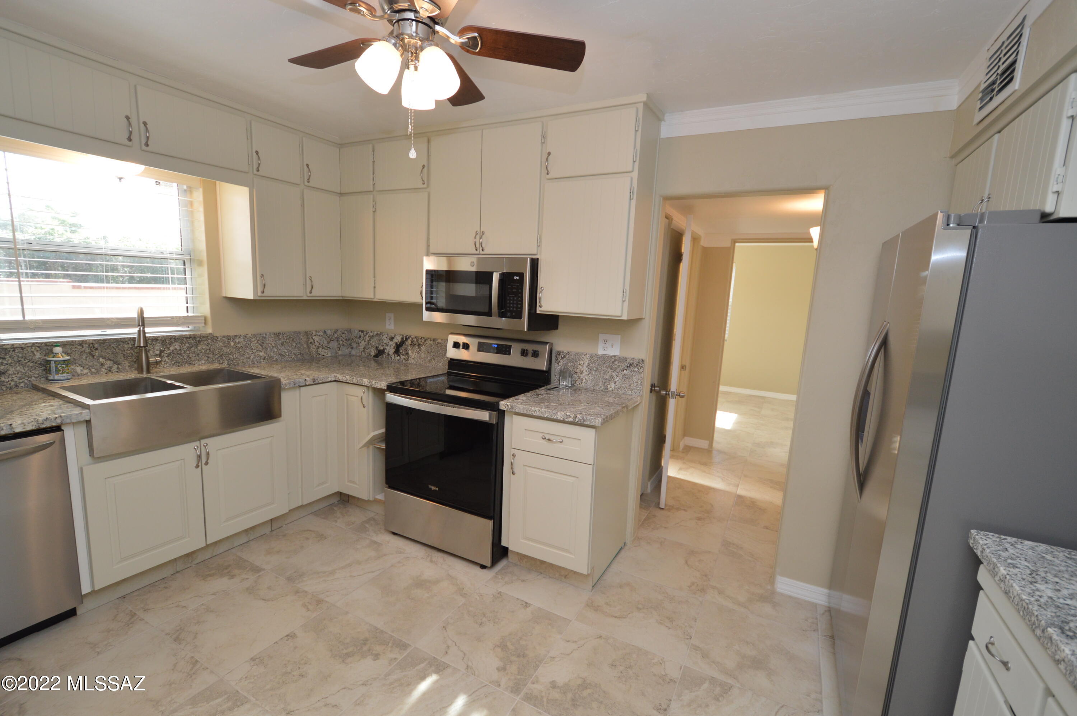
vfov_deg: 77.2
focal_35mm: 15
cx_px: 538
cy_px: 358
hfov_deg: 100.4
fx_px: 448
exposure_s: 1/80
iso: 400
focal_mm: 10
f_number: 4.5
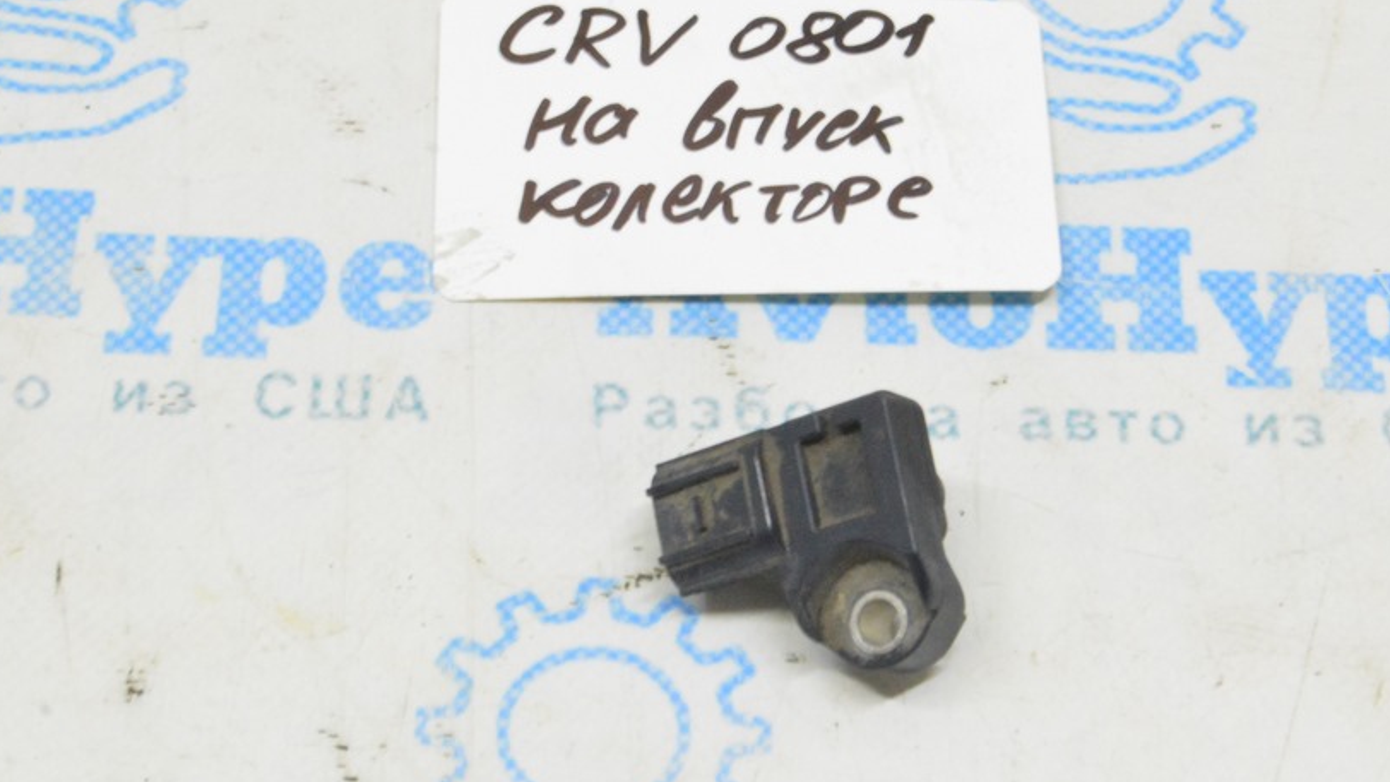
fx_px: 3649
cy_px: 357
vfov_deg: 12.2
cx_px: 825
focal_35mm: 99
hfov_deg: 21.5
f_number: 20
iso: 6400
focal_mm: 50
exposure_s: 1/15
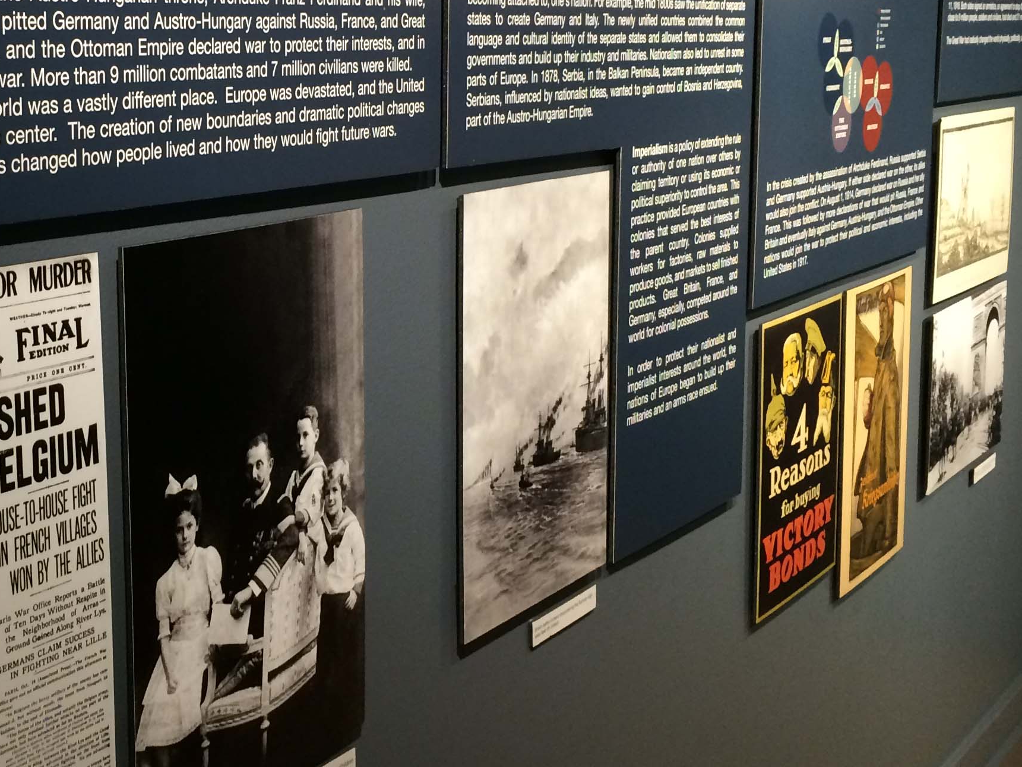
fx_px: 1624
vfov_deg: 26.4
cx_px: 201
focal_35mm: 55
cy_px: 254
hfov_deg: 33.9
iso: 160
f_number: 2.2
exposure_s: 1/30
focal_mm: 4.15
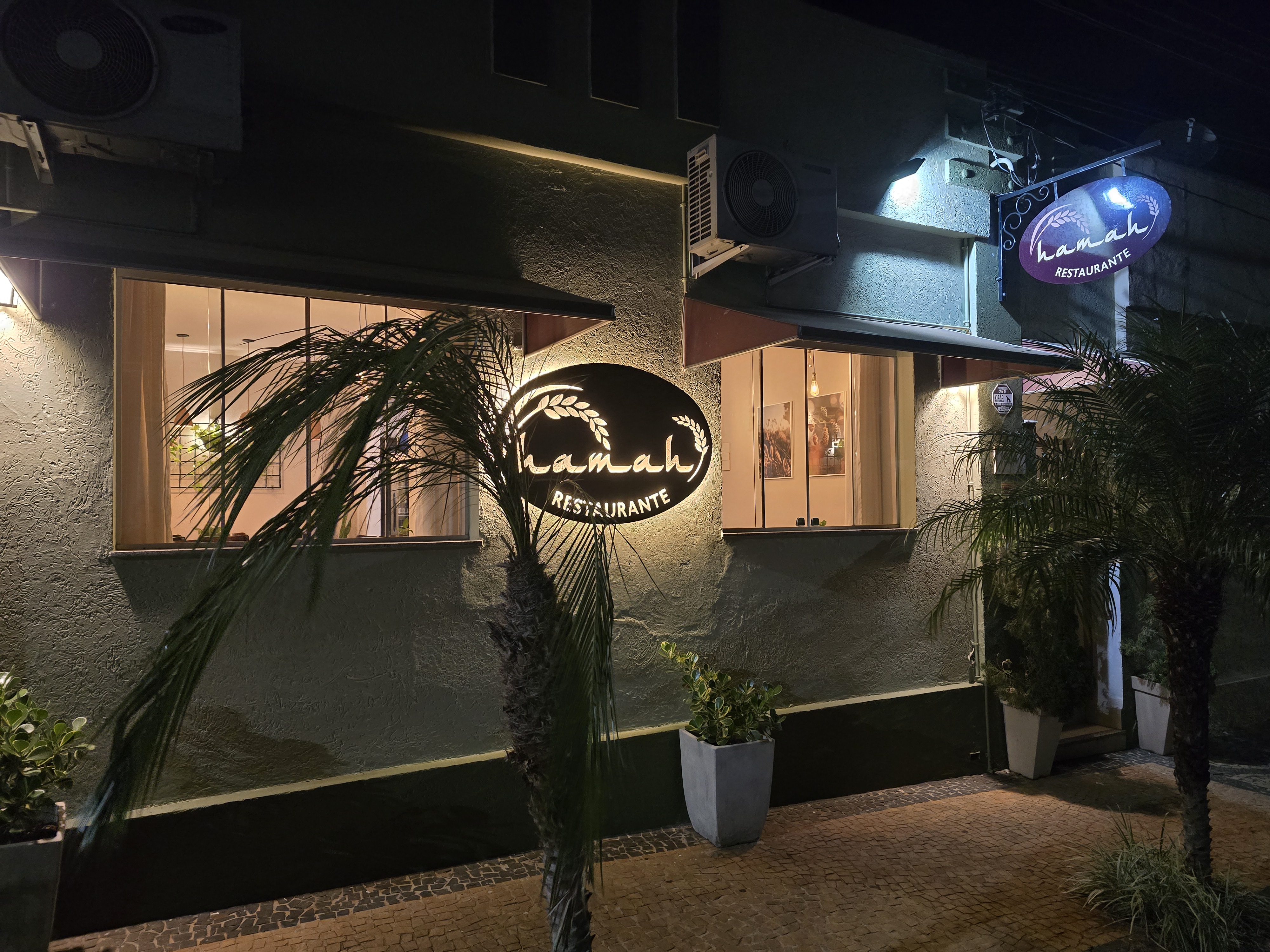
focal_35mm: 23
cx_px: 635
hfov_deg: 73.9
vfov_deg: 58.9
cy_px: 476
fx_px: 844
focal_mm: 6.3
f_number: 1.7
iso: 1250
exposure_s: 1/60
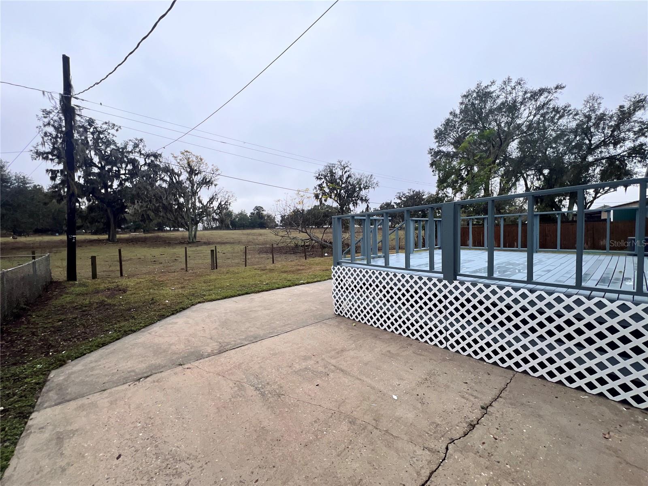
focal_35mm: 13
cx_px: 324
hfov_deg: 106.2
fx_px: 243
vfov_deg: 89.9
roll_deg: +0.6
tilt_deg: -3.2
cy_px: 243
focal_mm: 1.57
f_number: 1.8
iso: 32
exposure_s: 1/652
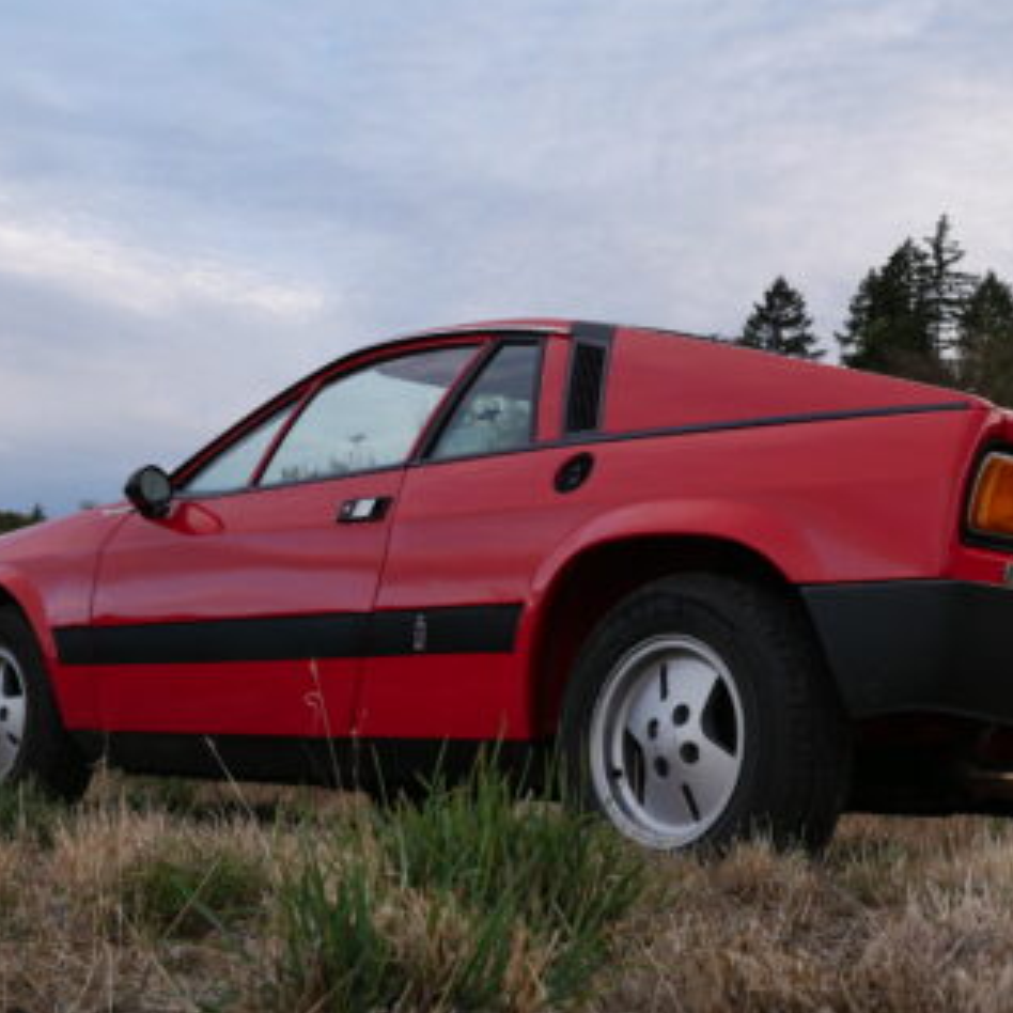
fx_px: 1887
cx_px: 567
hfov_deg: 30.0
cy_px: 481
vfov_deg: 30.0
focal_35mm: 57
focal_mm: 17
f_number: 5
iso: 200
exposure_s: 1/200
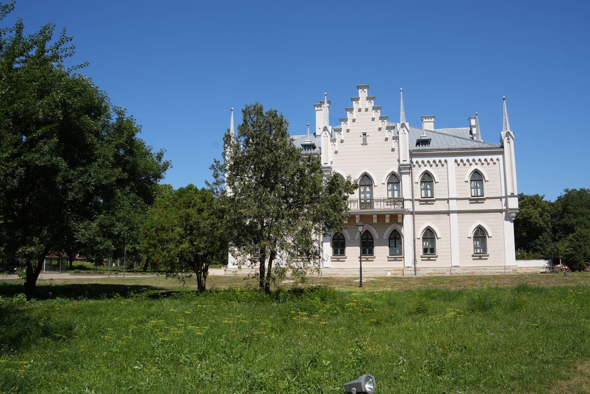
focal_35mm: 27
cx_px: 295
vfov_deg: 47.9
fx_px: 443
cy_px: 197
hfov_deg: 67.4
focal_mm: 18
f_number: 11
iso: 100
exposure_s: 1/160
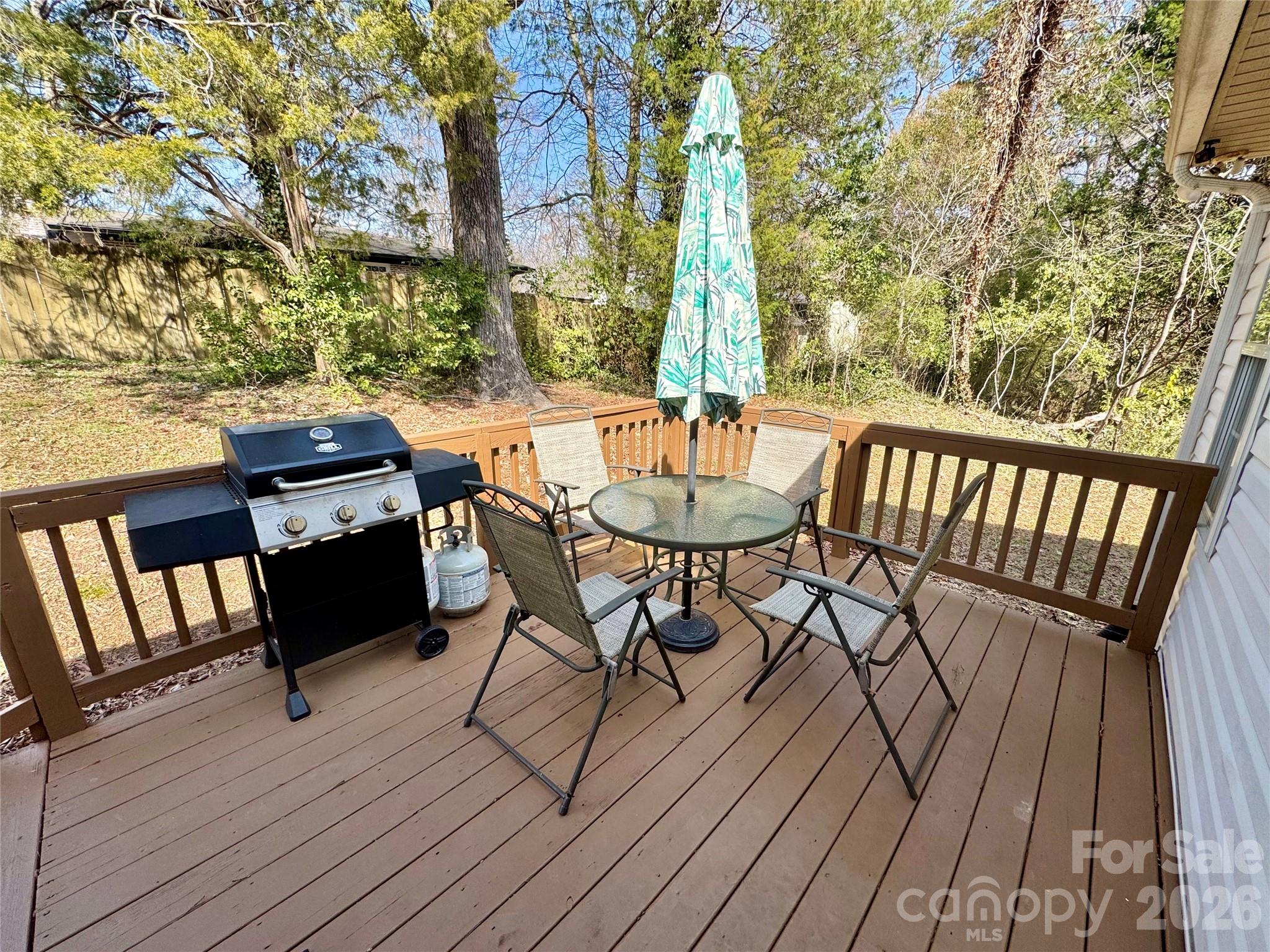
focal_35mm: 14
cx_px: 635
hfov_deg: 102.1
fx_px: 514
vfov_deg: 85.7
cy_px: 476
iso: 40
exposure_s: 1/548
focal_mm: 2.22
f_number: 2.2
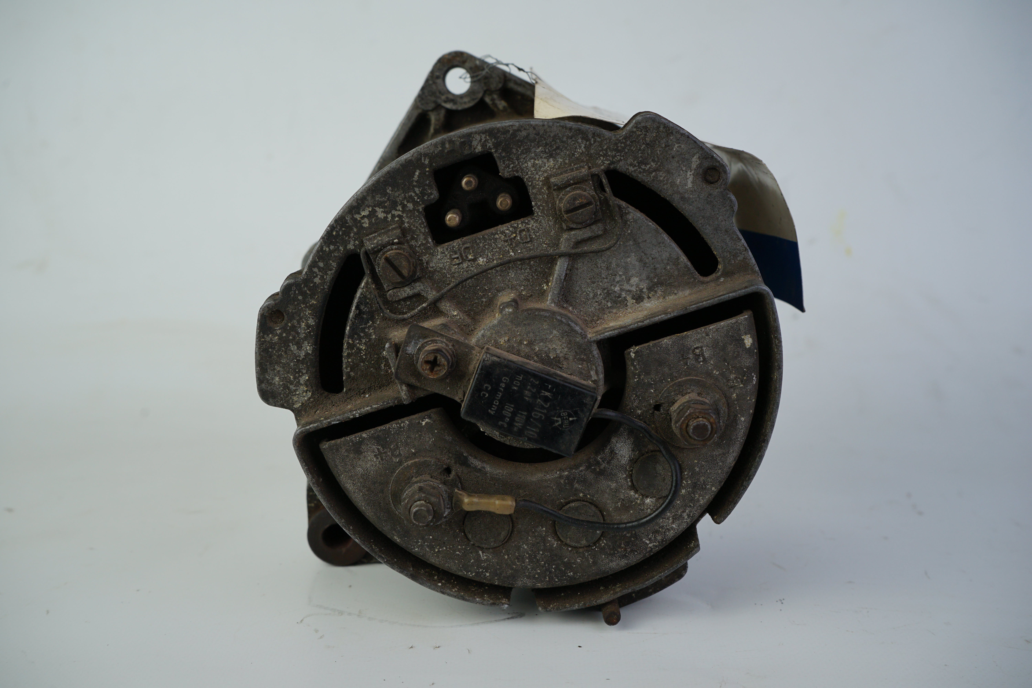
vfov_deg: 36.9
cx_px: 516
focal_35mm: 36
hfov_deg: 53.1
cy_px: 344
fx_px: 1032
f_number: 8
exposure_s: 1/160
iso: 200
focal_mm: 36
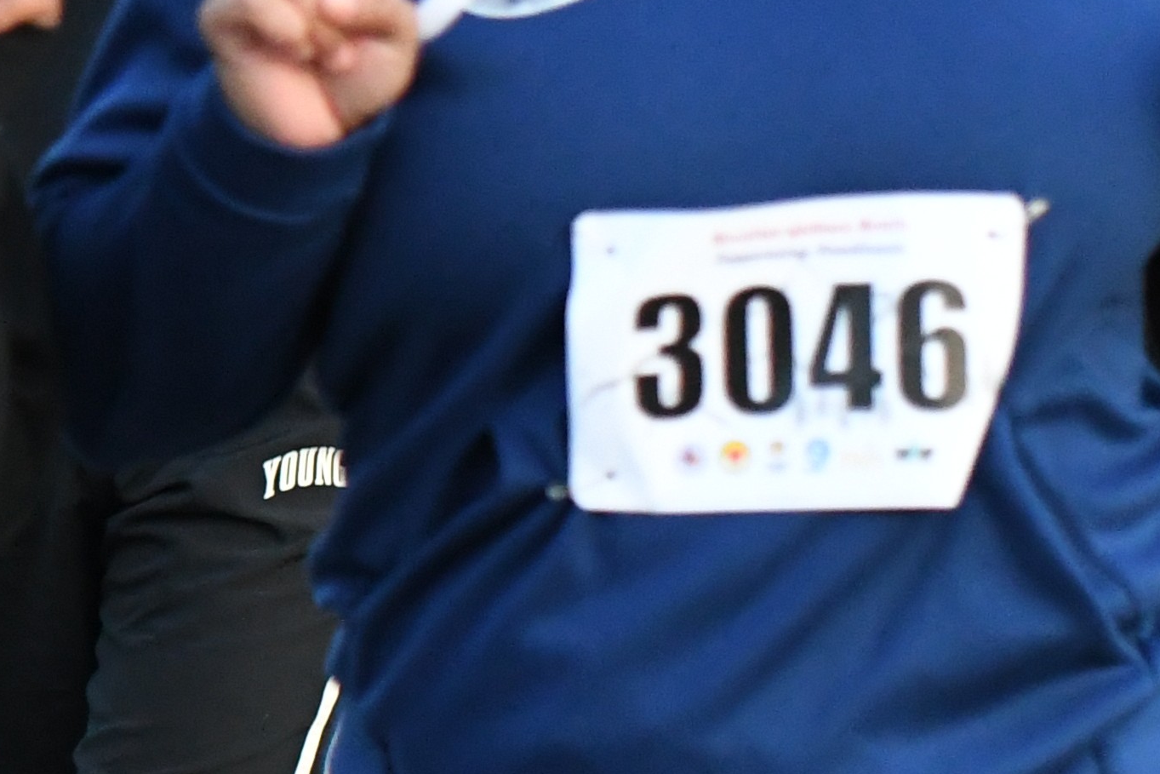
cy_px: -34
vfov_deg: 3.2
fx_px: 13824
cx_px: -336
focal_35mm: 429
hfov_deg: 4.8
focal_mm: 70
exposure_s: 1/1000
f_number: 2.8
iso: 3200
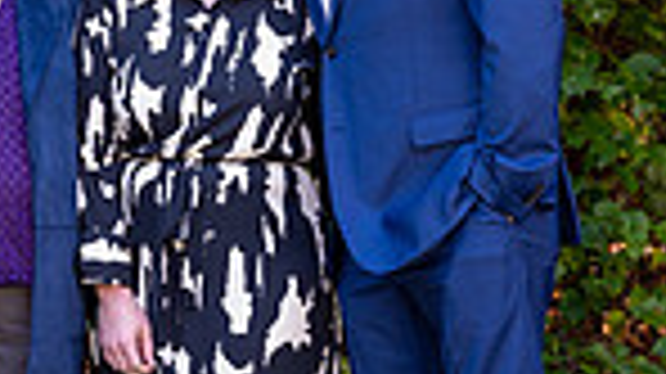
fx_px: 2753
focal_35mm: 156
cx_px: 56
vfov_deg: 7.8
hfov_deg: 13.7
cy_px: 252
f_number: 4.5
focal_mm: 49
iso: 1250
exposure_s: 1/200
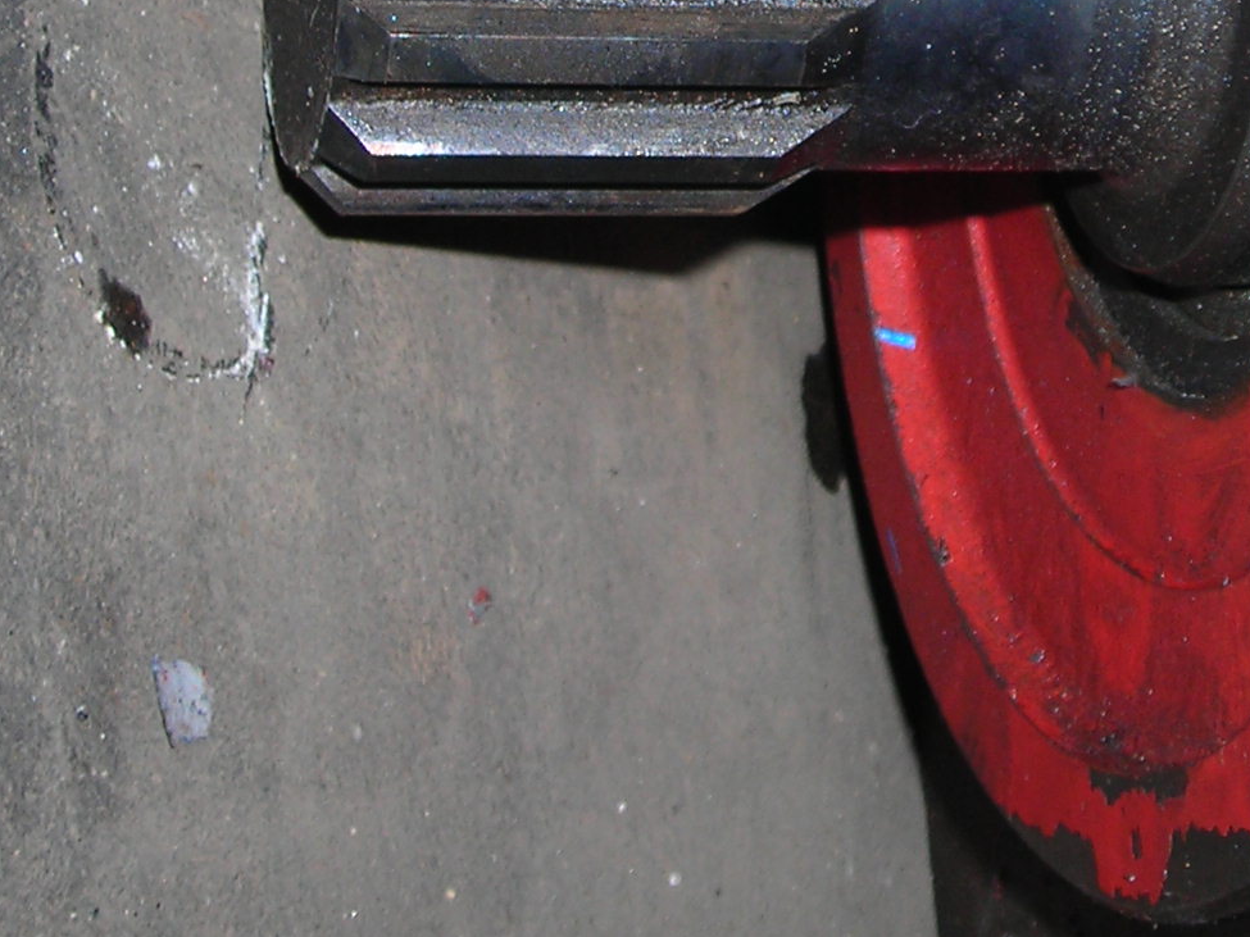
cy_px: -151
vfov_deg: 14.2
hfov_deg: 19.4
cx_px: 874
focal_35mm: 101
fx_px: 3647
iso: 50
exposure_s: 1/60.1
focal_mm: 6.3
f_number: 6.4
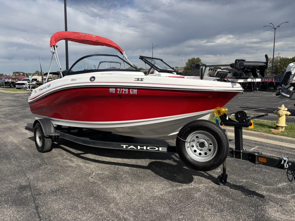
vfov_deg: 53.1
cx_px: 148
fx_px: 222
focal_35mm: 26
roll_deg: +0.6
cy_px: 110
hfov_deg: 67.3
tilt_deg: -6.4
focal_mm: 5.96
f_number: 1.6
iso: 50
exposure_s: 1/4630
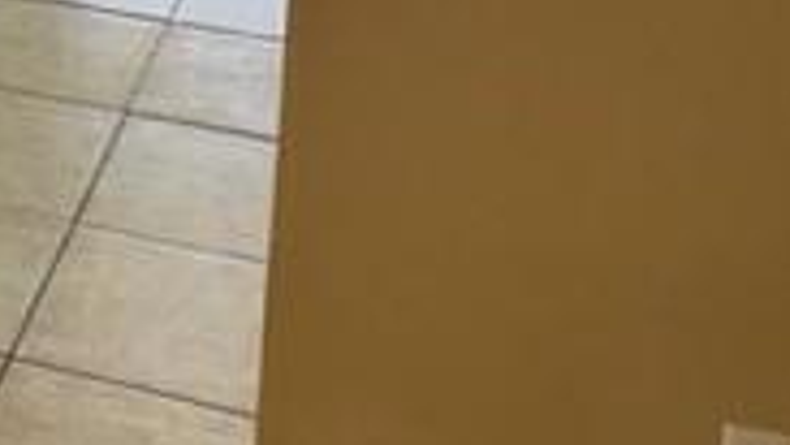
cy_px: -289
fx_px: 2074
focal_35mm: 99
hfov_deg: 18.8
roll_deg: -0.1
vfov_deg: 11.5
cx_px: -427
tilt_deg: -15.2
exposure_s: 1/122
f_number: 1.6
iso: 100
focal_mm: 5.1
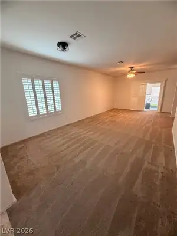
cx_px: 88
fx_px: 95
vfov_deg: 102.1
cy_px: 118
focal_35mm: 14
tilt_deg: -15.3
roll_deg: +2.2
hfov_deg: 85.7
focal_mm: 2.22
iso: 200
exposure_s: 1/120
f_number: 2.2
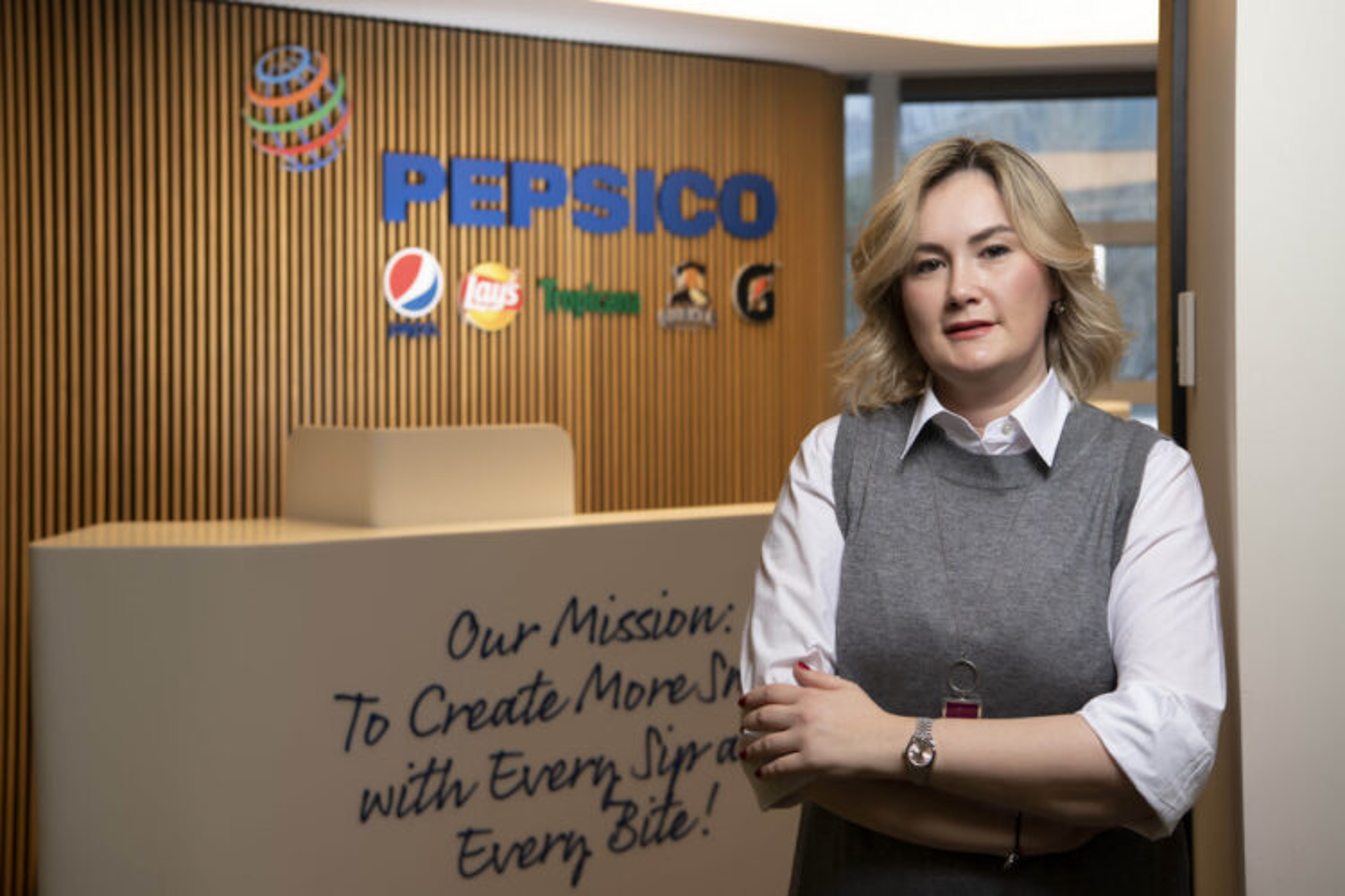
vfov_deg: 23.4
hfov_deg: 34.5
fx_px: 2167
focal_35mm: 58
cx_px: 672
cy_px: 448
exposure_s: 1/60
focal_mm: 58
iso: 320
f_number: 6.3
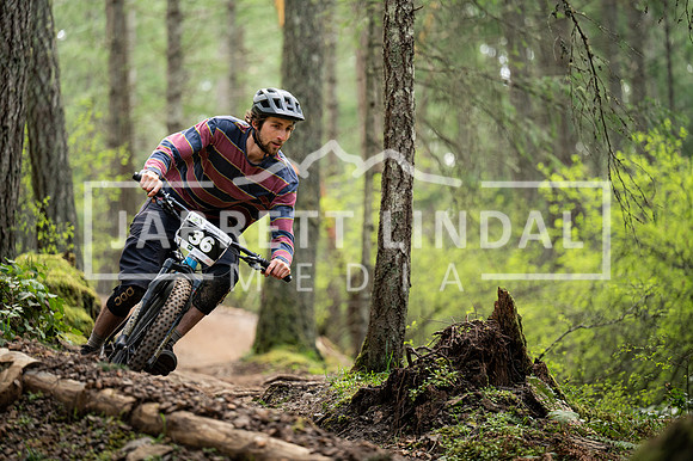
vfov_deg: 9.1
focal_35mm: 150
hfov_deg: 13.7
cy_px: 230
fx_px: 2886
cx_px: 346
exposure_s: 1/1000
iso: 1000
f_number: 2.8
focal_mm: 150
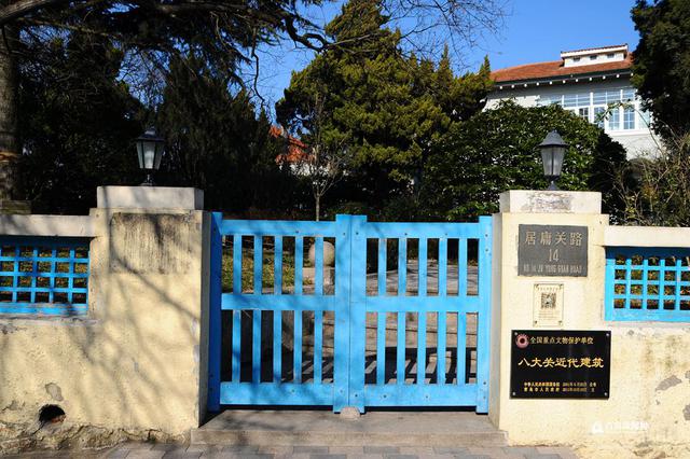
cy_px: 230
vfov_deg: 42.3
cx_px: 345
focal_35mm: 31
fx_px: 594
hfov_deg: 60.3
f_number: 5.6
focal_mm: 31
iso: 250
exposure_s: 1/1250
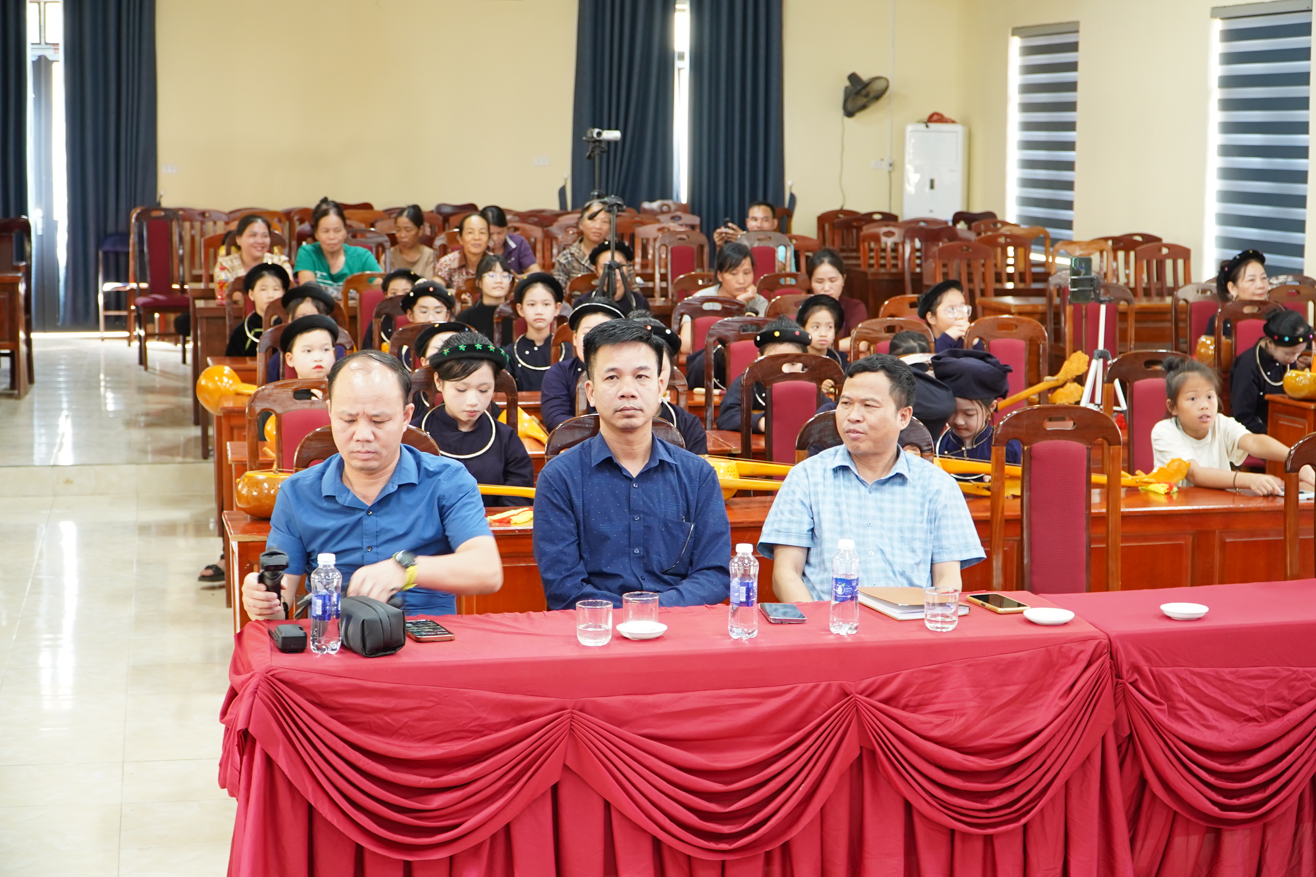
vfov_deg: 25.1
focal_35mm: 54
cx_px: 658
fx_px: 1974
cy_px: 438
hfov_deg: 36.9
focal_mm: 36
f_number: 4
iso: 1000
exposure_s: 1/20
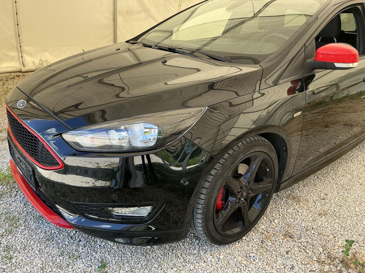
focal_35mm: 28
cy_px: 136
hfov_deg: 63.4
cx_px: 182
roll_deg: -4.2
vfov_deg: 49.7
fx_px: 295
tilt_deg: -20.6
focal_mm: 3
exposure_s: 1/142
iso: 20
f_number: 1.8
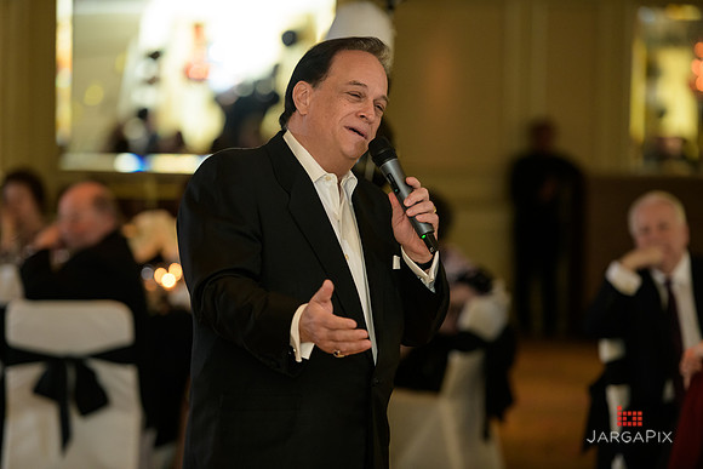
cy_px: 234
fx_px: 3027
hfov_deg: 13.2
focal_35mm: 155
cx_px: 352
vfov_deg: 8.9
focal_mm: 155
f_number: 3.2
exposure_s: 1/125
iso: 1600
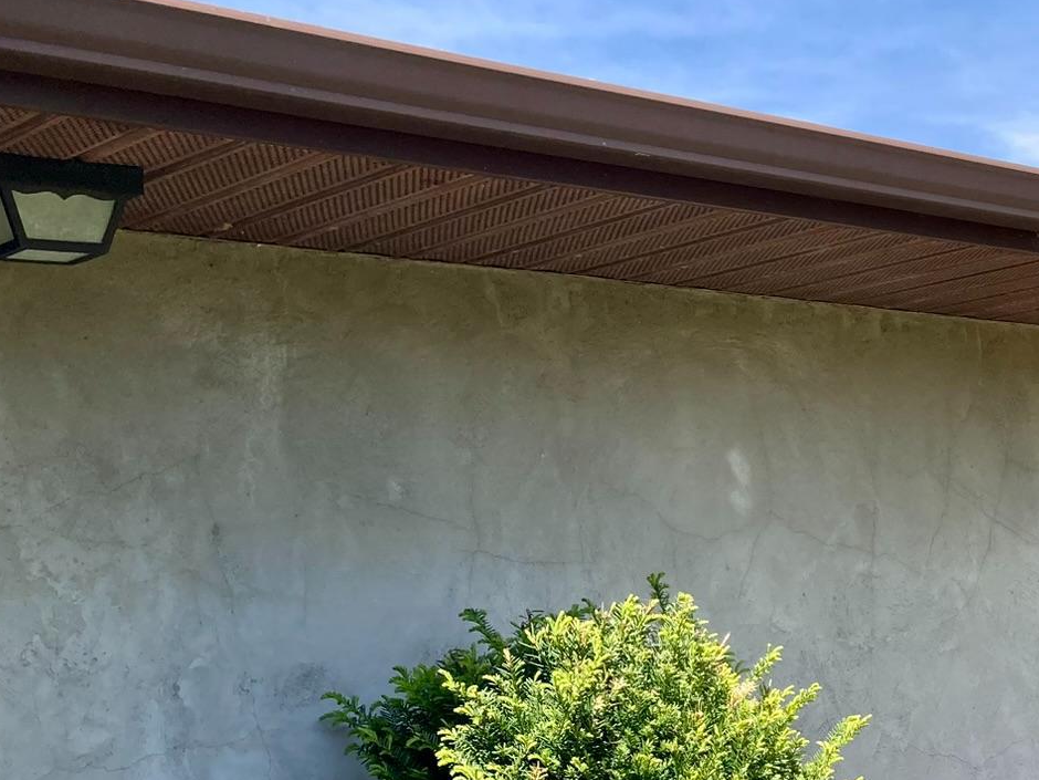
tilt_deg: -2.3
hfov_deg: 29.1
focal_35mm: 61
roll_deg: +4.4
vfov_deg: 23.3
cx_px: 1102
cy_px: 730
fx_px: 1831
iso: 20
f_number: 1.8
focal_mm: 3.99
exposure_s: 1/736
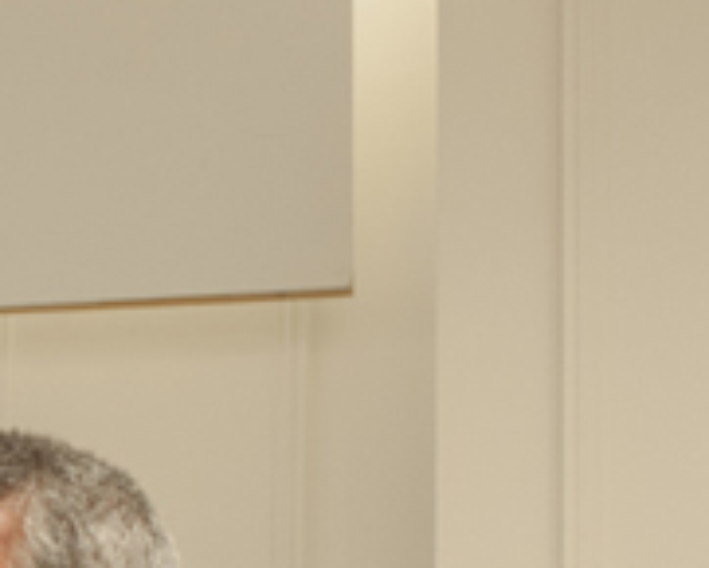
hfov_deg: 15.8
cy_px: 772
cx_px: -196
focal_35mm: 116
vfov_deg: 12.8
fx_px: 2435
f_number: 5.6
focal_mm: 35
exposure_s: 1/100
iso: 900
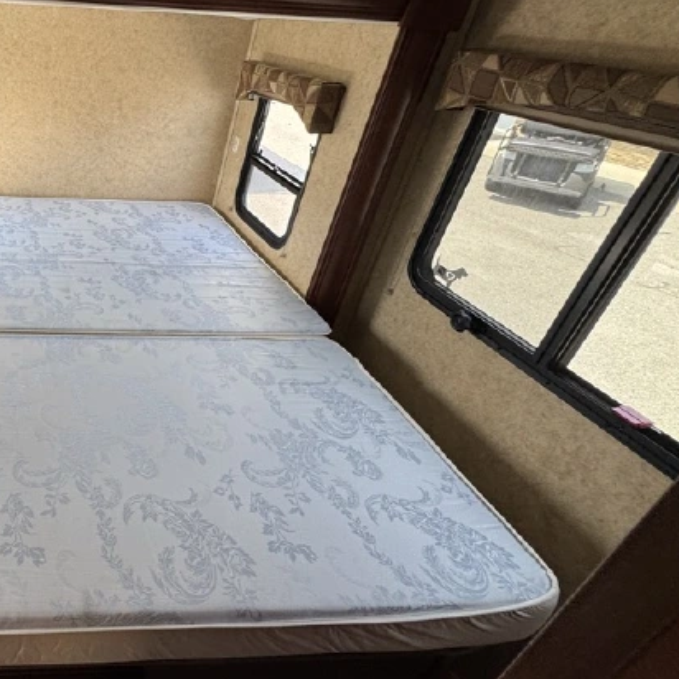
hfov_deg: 53.9
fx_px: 533
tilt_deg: -27.6
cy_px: 267
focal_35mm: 24
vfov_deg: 64.3
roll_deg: +0.6
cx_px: 31
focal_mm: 2.22
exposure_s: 1/99
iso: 50
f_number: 2.2
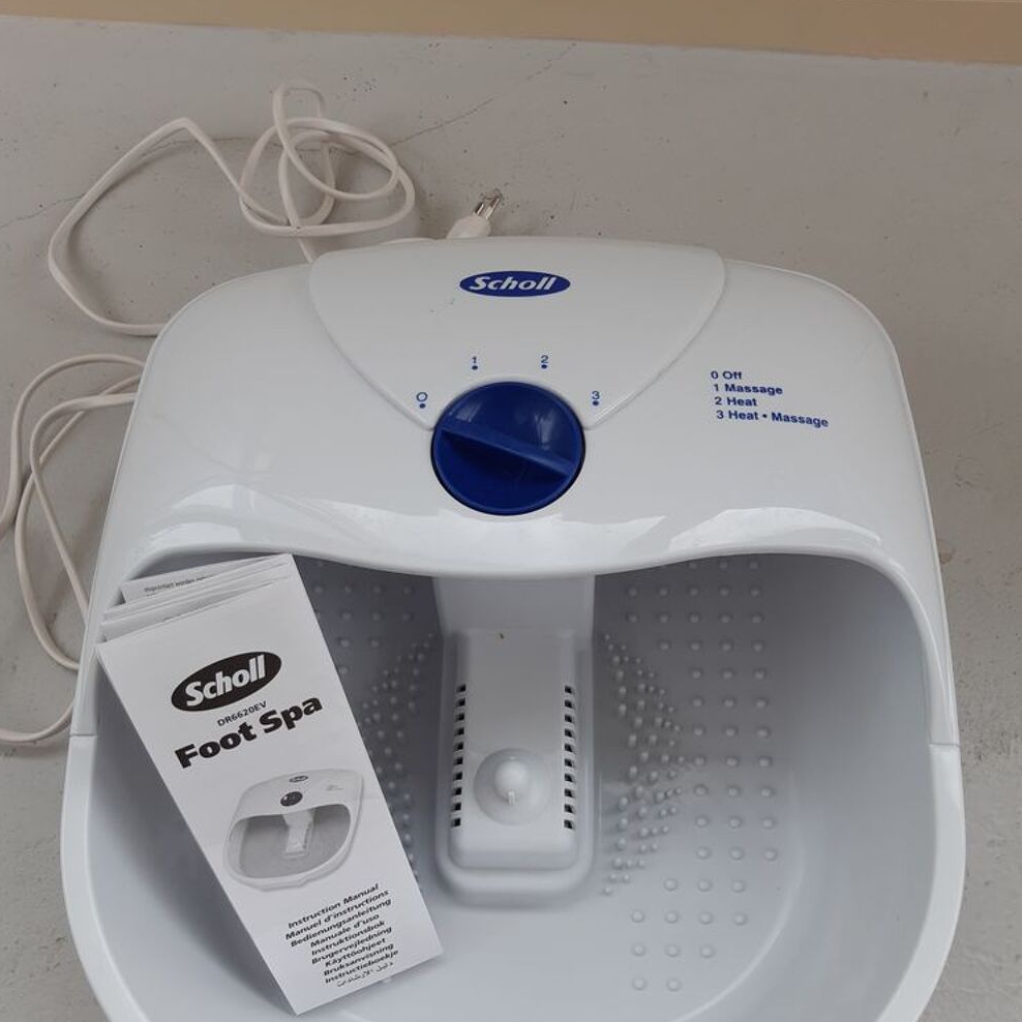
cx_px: 507
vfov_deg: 51.5
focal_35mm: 31
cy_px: 683
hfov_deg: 52.5
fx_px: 1035
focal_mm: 3.92
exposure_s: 1/104
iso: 40
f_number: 1.7
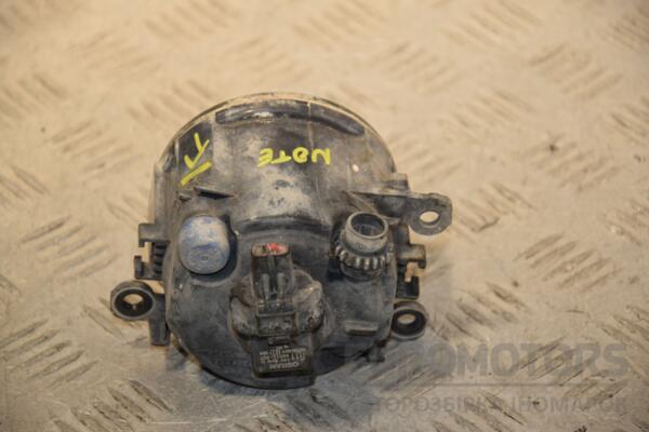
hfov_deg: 13.0
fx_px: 2839
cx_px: 324
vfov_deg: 8.7
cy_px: 216
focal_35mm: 158
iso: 800
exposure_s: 1/200
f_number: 6.3
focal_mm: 105
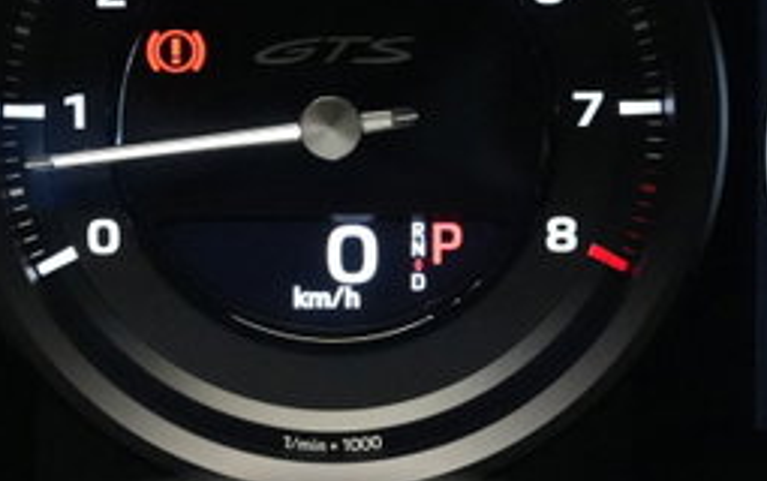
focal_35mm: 143
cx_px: 271
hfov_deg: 14.6
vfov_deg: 9.2
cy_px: 311
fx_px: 2992
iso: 10000
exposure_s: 1/60
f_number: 4
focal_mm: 35
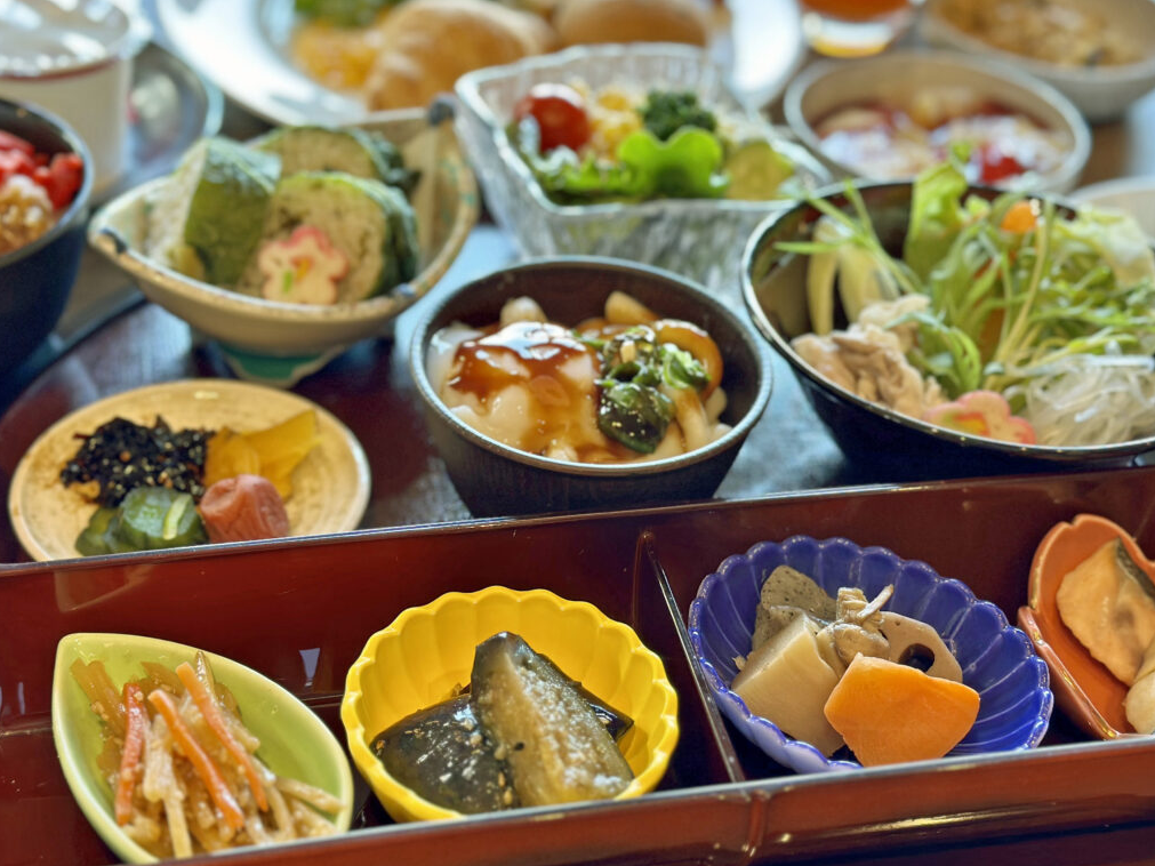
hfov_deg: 33.8
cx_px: 562
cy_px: 412
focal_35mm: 57
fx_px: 1902
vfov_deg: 25.7
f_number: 1.78
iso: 80
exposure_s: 1/60
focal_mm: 6.86
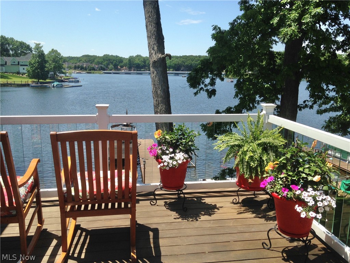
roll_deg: -1.0
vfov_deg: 42.9
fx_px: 334
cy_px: 132
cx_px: 175
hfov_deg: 55.4
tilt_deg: -11.9
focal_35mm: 33
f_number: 2.4
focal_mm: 4.12
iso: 50
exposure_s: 1/1323
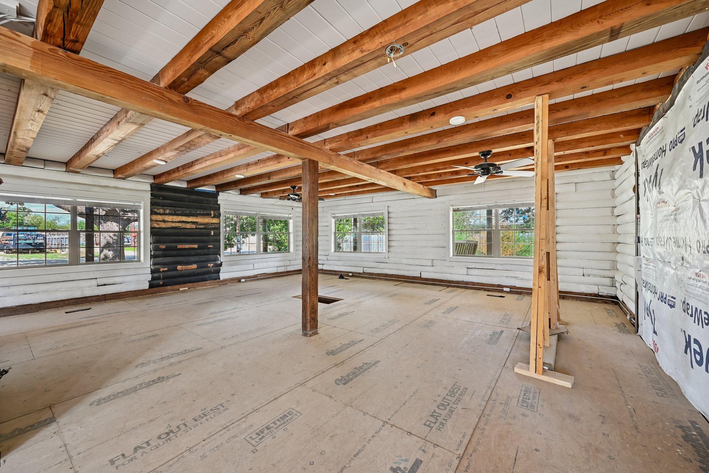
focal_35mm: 14
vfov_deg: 81.2
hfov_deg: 104.3
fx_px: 276
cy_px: 236
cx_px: 354
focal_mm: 14
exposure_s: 1/10
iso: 400
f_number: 8
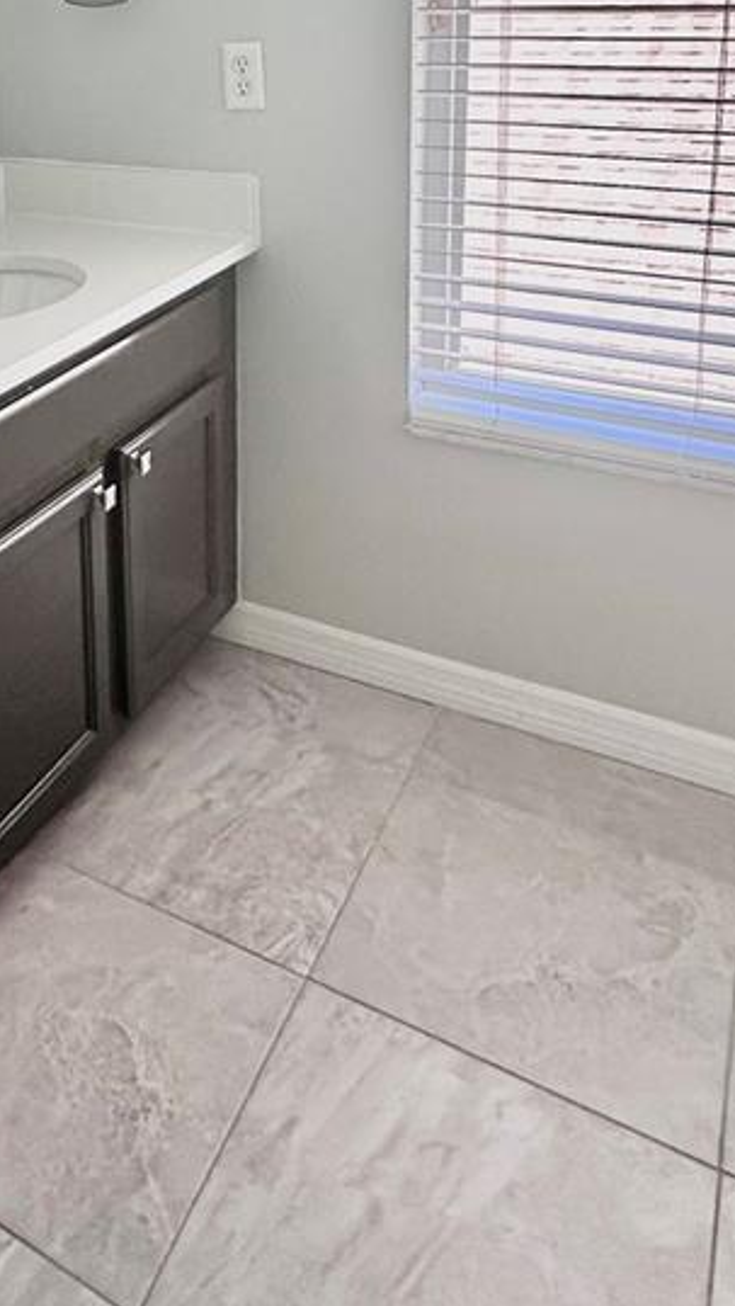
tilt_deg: -9.5
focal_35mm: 34
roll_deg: +2.2
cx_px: 19
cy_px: 167
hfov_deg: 32.2
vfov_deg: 52.1
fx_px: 1177
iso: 160
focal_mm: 2.22
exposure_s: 1/99
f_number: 2.2
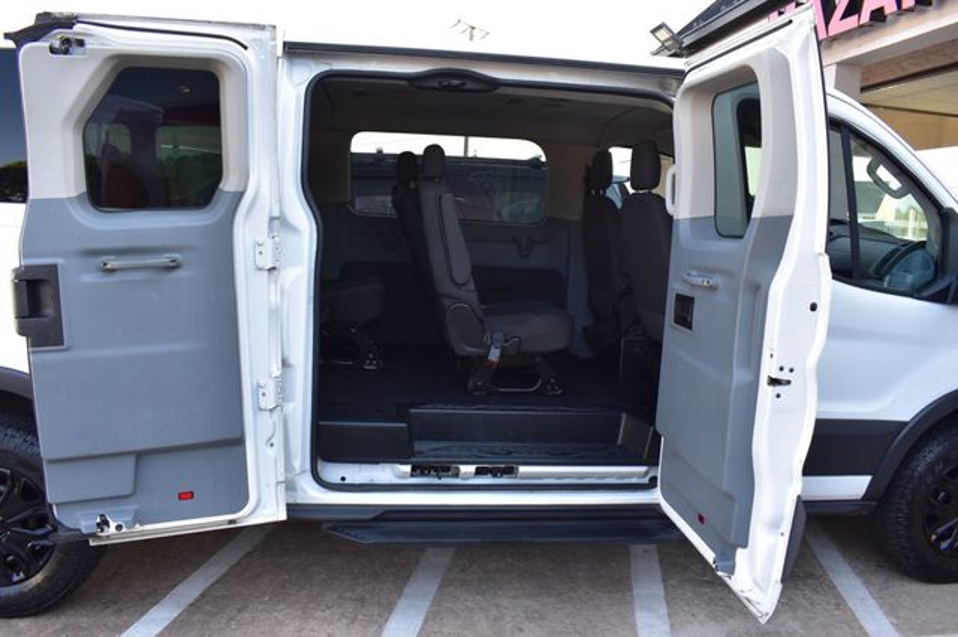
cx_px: 479
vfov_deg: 47.9
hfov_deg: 67.4
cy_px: 318
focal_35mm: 27
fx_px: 718
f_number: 9
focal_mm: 18
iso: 400
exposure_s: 1/100
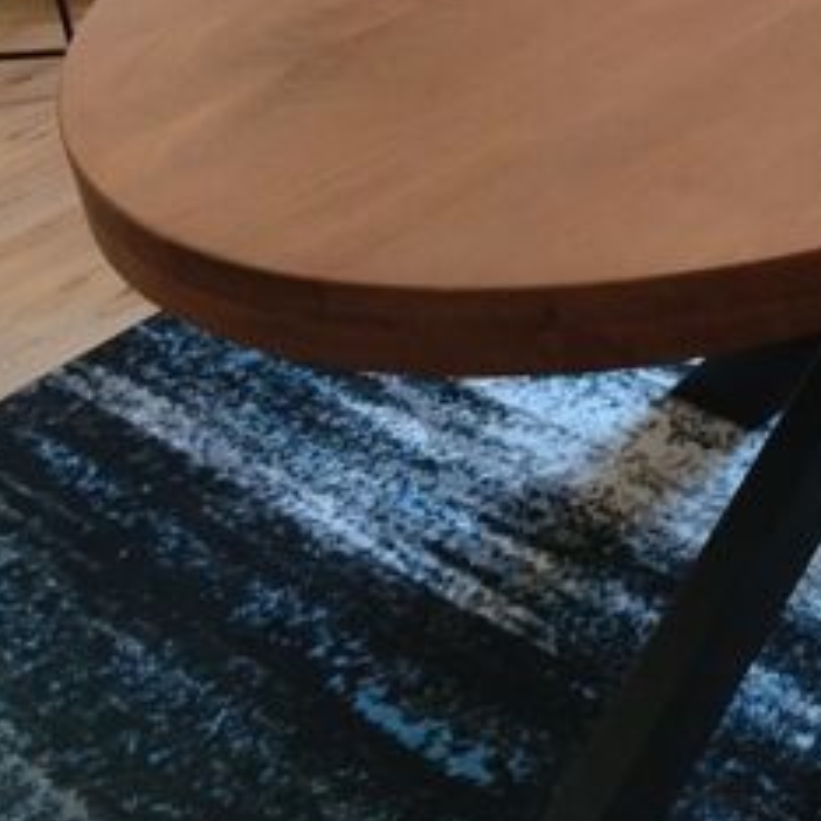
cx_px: 817
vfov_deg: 24.4
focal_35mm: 70
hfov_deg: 23.6
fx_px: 1878
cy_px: 225
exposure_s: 1/25
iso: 160
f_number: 1.8
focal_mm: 3.96
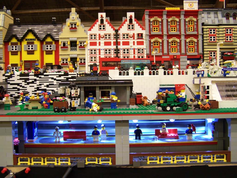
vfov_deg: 37.7
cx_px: 118
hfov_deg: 49.0
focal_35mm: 38
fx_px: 260
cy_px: 89
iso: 80
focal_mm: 6.3
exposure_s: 1/3
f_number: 2.8
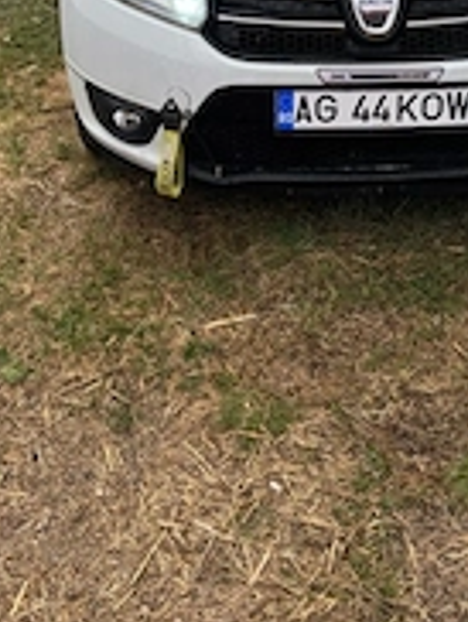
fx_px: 1025
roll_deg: -1.8
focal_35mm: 57
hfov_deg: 25.5
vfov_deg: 31.8
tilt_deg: -22.7
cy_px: 41
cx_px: 335
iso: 50
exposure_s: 1/284
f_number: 1.6
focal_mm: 5.96
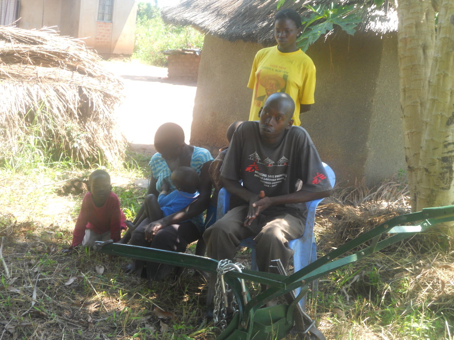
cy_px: 170
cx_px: 227
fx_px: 708
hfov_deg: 35.5
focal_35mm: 54
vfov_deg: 27.0
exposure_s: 1/50
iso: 80
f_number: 4.8
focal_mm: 9.8
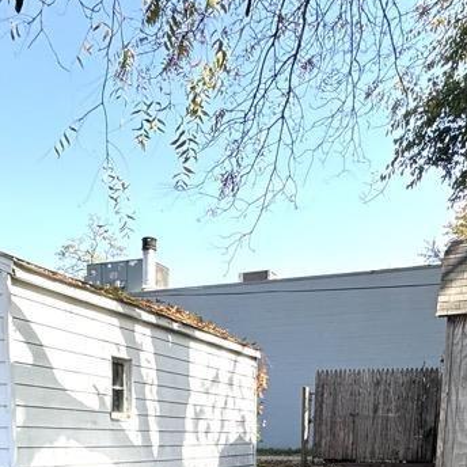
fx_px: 702
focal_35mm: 46
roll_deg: -0.7
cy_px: 593
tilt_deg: -12.9
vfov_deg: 30.0
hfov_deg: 36.6
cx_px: 185
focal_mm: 2.22
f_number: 2.2
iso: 40
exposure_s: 1/306
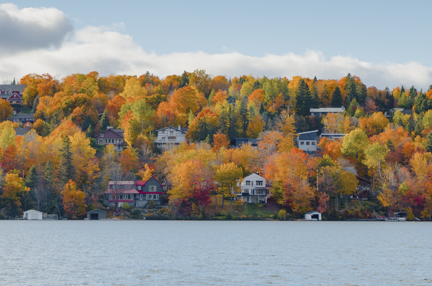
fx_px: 1641
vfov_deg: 9.9
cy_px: 47
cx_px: 260
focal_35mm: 137
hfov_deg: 15.0
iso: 100
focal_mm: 50
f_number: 6.3
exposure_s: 1/200
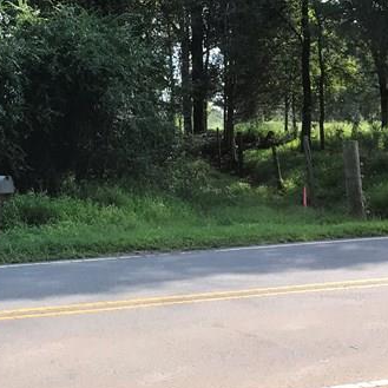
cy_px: -39
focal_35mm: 77
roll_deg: -0.7
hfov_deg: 21.2
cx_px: -53
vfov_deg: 21.3
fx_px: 976
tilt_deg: +9.9
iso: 20
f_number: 1.8
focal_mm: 3.99
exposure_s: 1/313
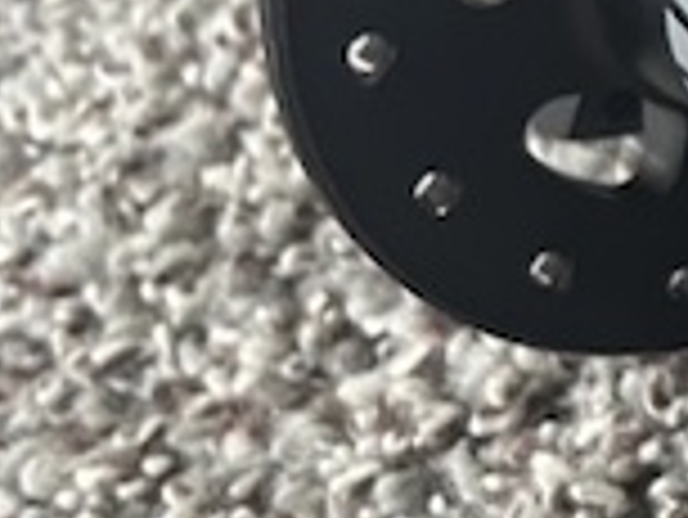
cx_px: 1596
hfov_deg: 12.0
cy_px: -83
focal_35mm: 136
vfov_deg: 10.8
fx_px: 2705
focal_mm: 5.1
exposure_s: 1/60
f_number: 1.6
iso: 250
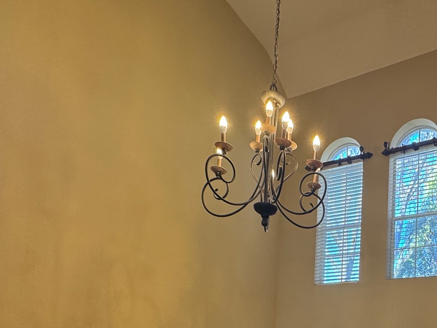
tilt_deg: +3.7
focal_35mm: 31
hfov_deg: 54.5
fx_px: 391
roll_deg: -2.3
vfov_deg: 38.9
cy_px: 345
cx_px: 346
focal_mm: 2.22
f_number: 2.2
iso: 250
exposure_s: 1/120
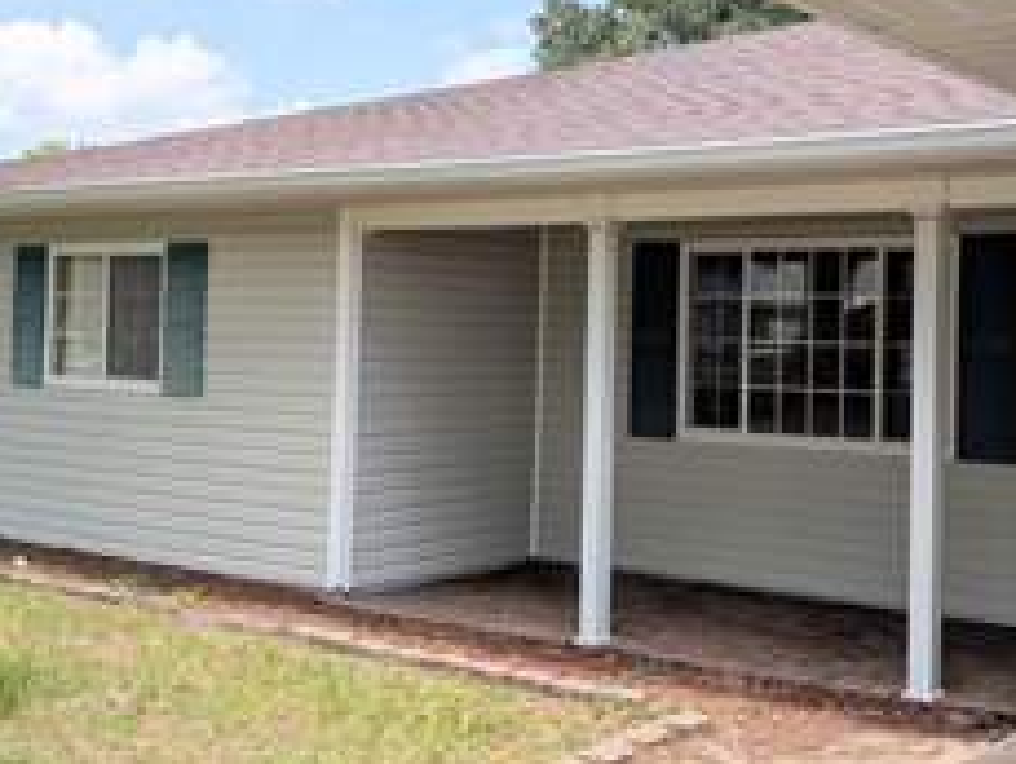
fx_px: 1469
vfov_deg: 29.1
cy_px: 311
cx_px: 632
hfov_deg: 37.9
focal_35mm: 50
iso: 22
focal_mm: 6.9
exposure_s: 1/1126
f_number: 1.68
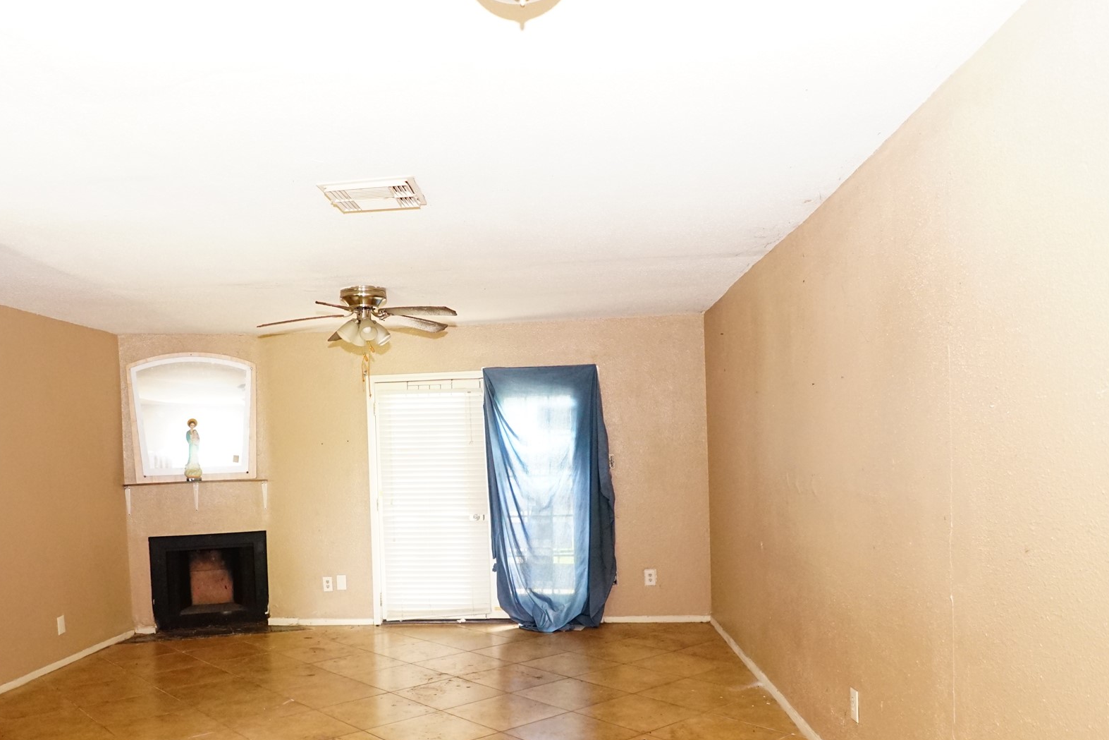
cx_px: 462
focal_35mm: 29
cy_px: 494
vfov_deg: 44.3
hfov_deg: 63.3
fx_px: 893
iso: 3200
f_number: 4
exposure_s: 1/60
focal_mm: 21
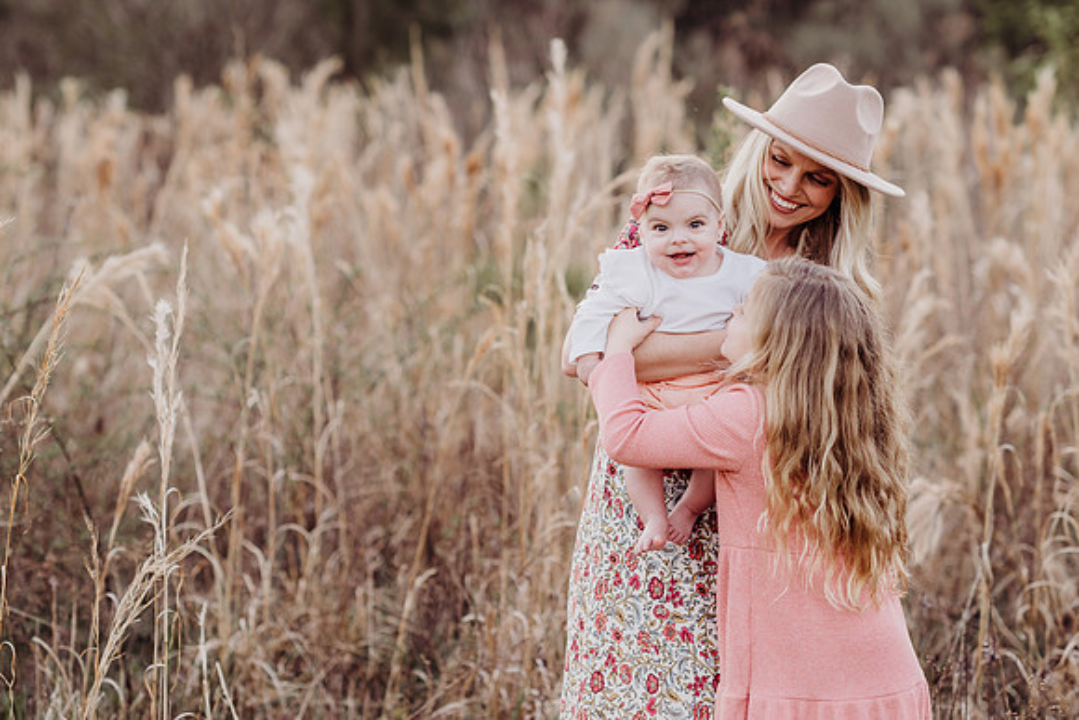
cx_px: 515
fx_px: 2753
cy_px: 359
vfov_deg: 14.9
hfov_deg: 22.2
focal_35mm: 92
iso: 160
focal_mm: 85
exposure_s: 1/320
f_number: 2.5
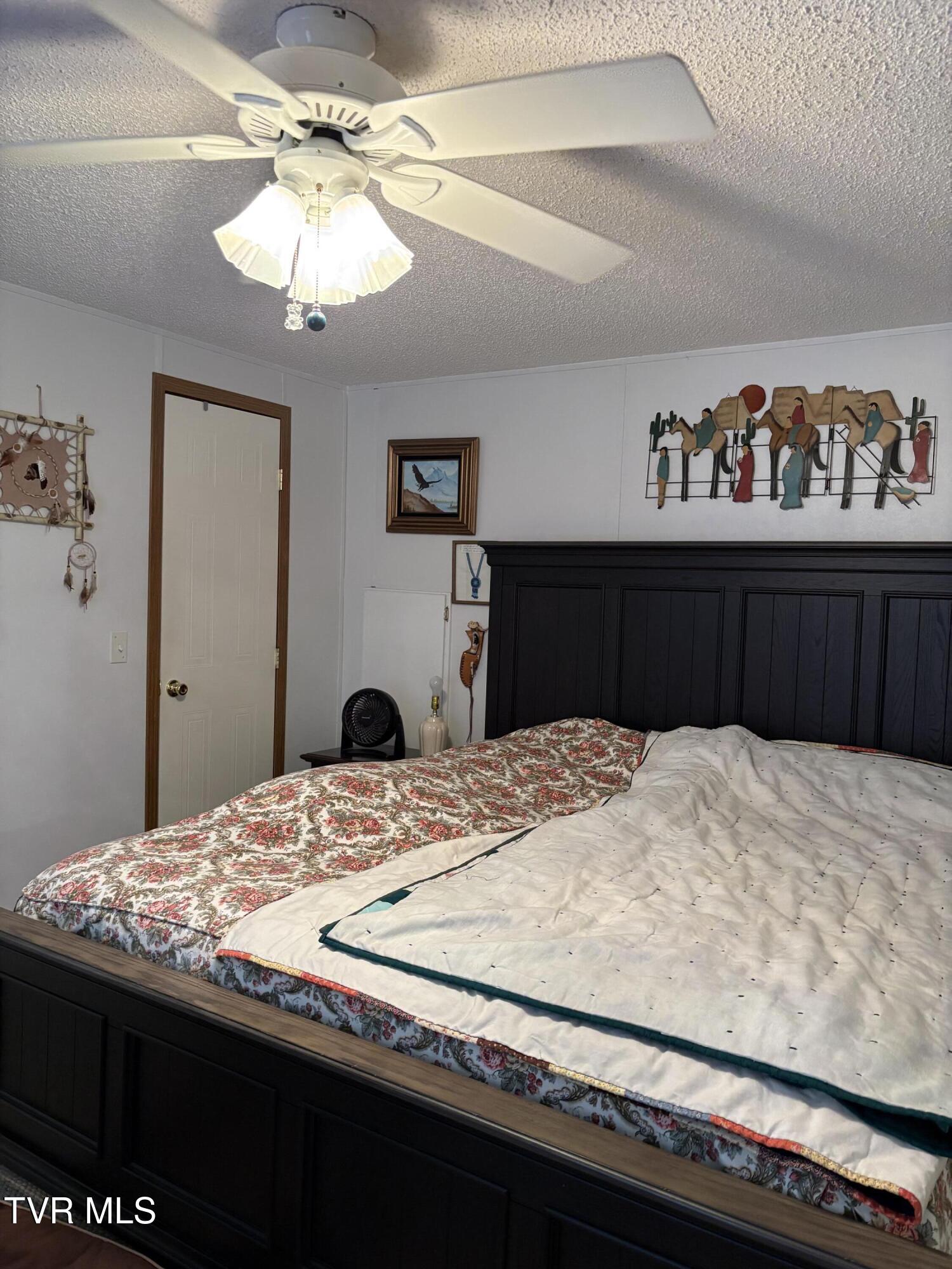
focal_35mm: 26
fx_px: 953
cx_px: 476
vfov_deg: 67.3
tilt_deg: -2.0
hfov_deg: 53.1
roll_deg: -2.1
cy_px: 634
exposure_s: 1/60
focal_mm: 5.96
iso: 250
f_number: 1.6
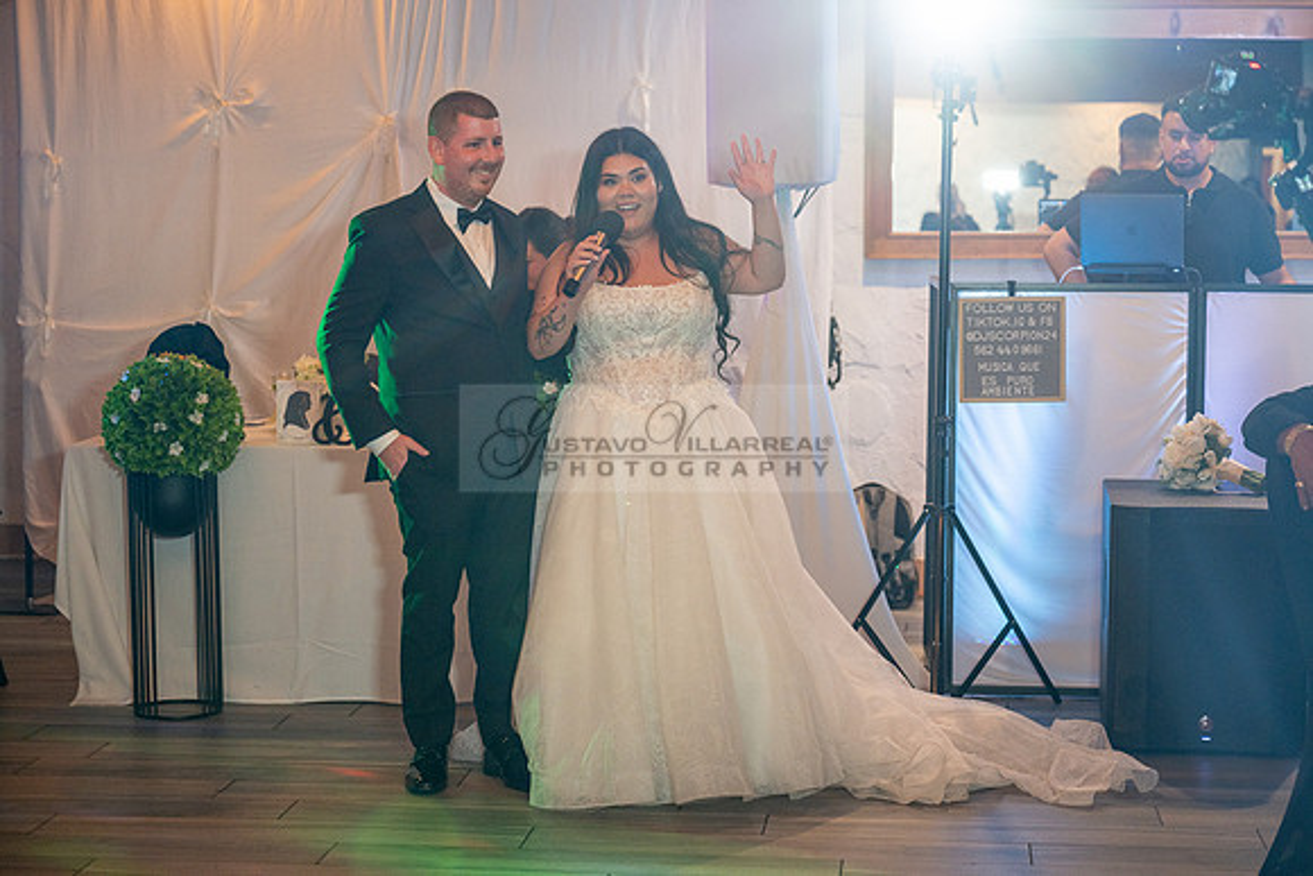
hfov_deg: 28.8
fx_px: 2554
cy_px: 438
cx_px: 656
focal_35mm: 70
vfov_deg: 19.5
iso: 800
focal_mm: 70
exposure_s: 1/125
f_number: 2.8
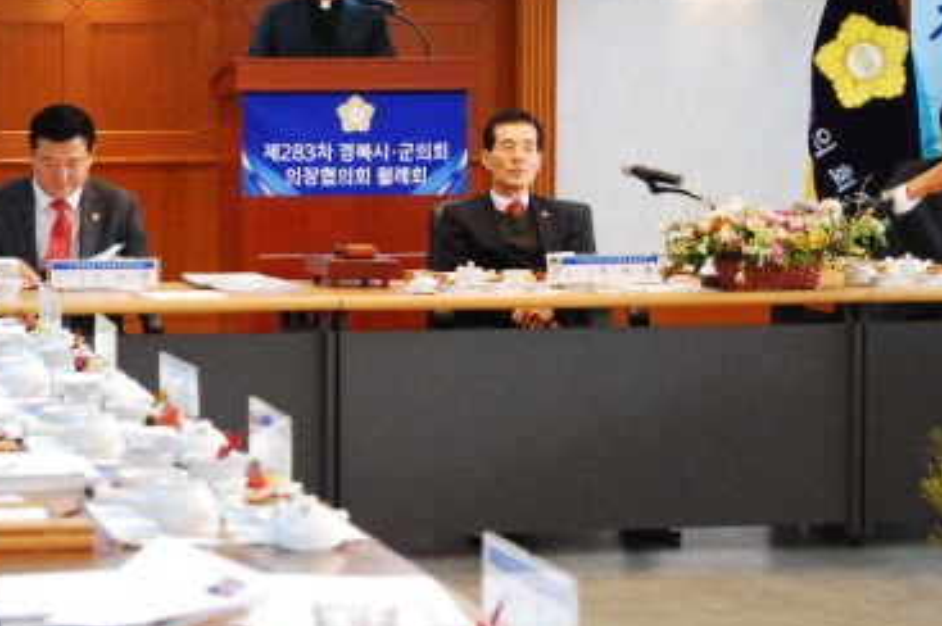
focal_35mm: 109
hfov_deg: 18.7
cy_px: 237
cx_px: 244
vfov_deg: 12.5
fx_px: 2850
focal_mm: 38
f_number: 5
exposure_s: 1/100
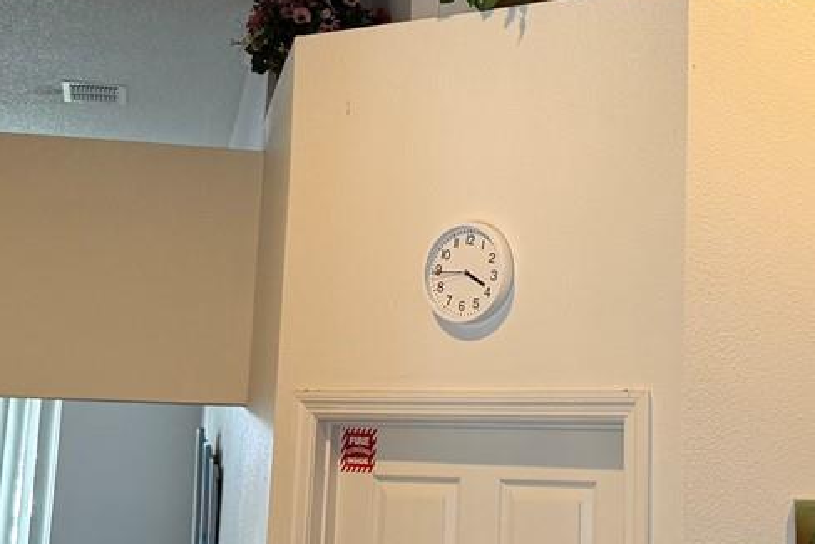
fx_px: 1857
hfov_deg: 24.7
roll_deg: -2.9
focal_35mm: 82
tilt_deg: +12.2
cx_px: 440
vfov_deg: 16.6
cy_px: 156
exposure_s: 1/60
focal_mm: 6.76
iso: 200
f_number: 1.78
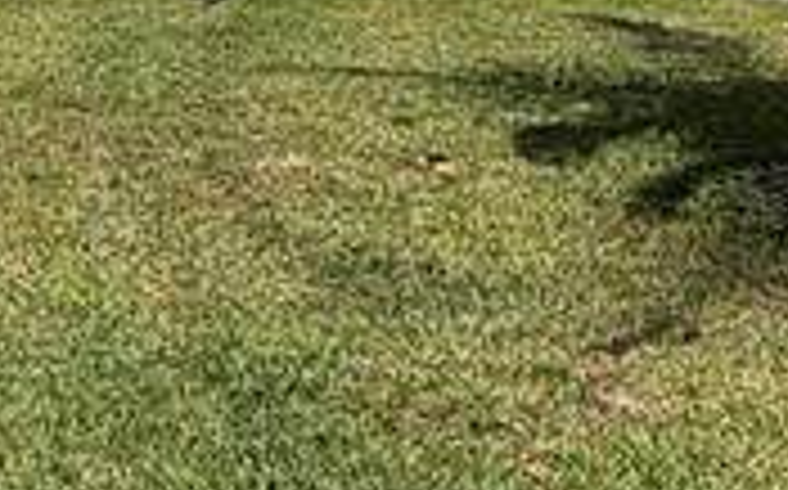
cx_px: 32
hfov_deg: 23.0
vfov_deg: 14.2
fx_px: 1867
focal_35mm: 87
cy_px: -198
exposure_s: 1/1339
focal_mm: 2.22
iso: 20
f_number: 2.2
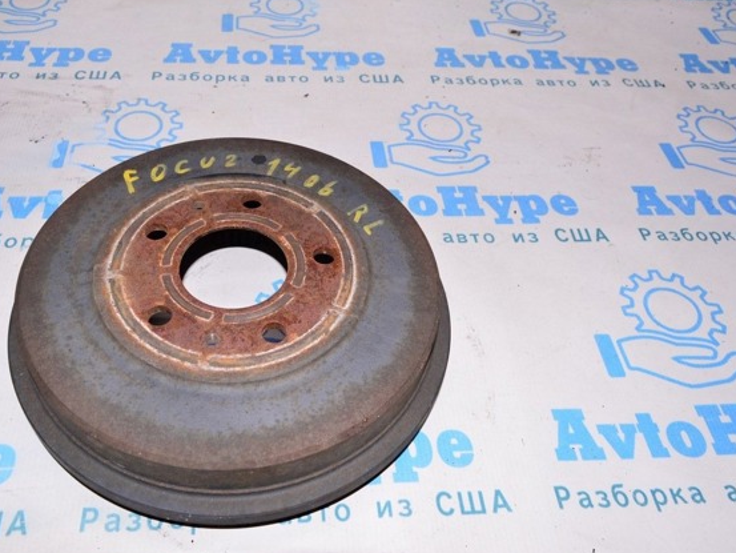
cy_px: 279
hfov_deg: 59.7
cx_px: 315
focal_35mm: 30
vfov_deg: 46.8
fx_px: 638
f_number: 8
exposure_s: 1/200
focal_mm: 18
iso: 1600
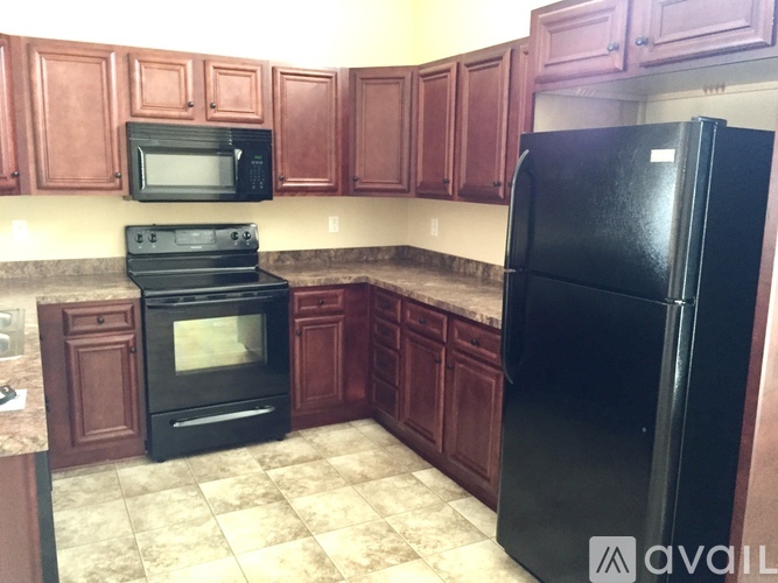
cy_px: 292
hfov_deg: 61.7
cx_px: 389
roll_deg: -2.8
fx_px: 652
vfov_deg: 48.2
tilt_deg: -7.6
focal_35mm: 29
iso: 200
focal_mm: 4.15
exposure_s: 1/30
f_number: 2.2
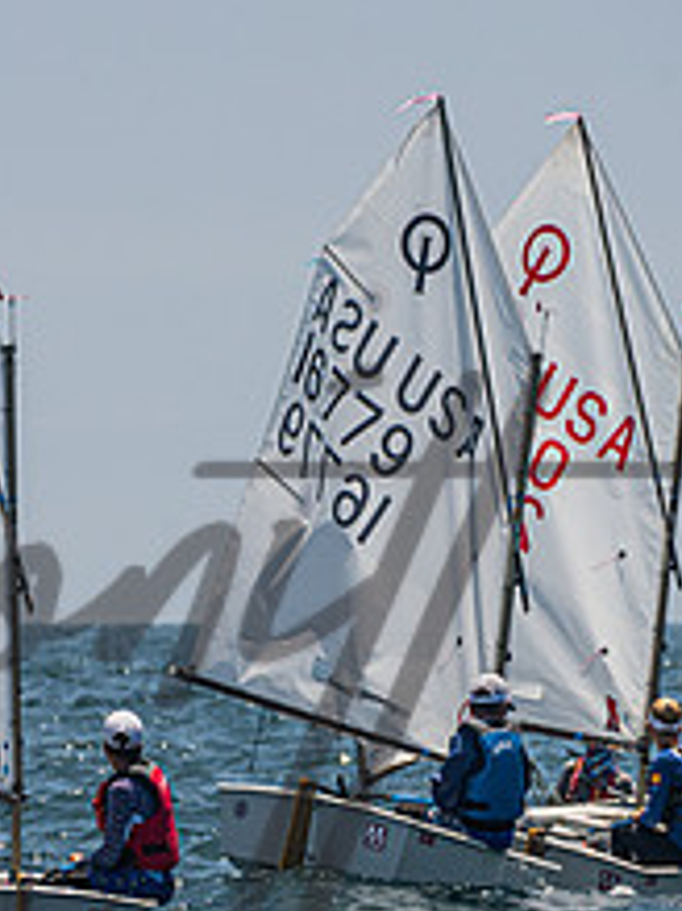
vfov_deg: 2.6
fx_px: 19721
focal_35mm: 750
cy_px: 574
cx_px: 52
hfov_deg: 2.0
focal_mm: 270
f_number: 8
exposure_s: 1/1250
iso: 250
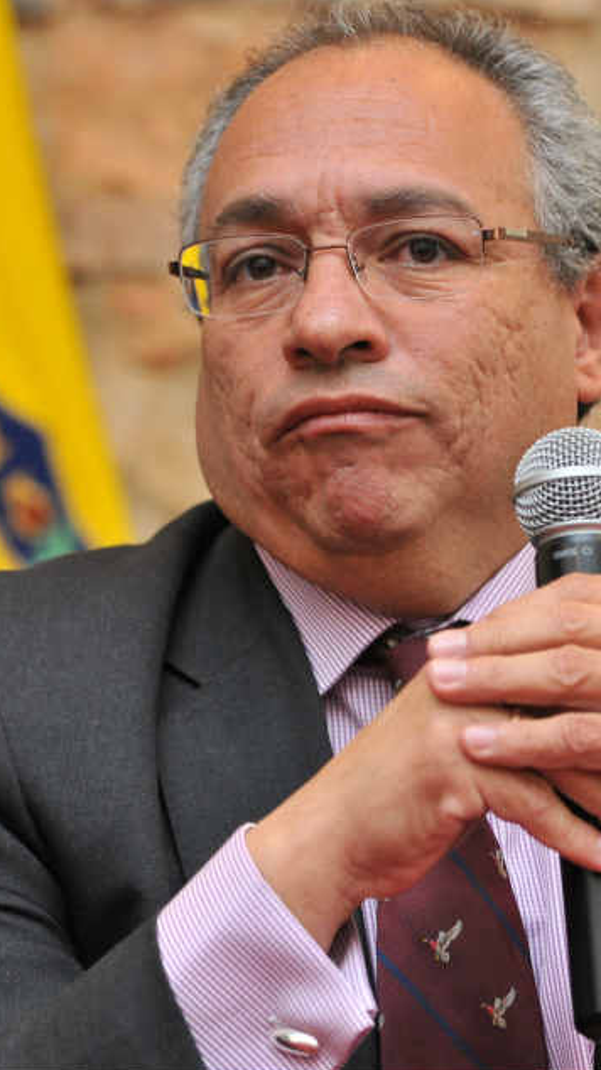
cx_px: 230
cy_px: 522
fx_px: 5674
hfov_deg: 6.1
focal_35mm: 200
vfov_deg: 10.8
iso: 640
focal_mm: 82
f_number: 2.8
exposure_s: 1/100
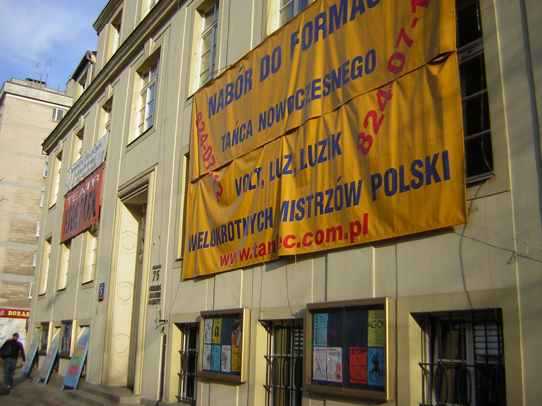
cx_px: 271
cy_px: 203
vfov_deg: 39.7
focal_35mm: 36
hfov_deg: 51.4
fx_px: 564
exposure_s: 1/802
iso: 50
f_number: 2.6
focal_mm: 4.7
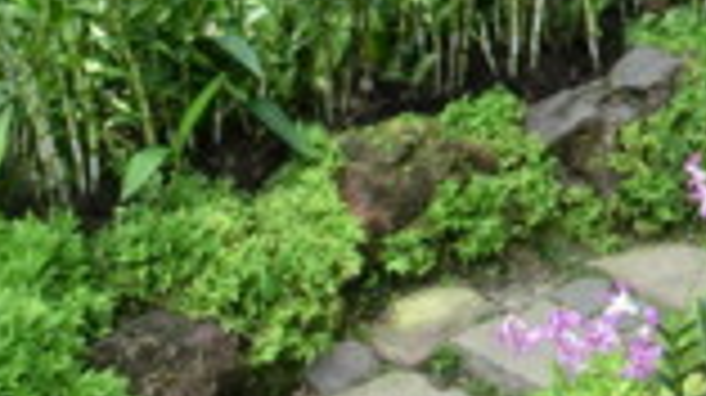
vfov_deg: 15.4
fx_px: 1403
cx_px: 904
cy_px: -104
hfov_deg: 24.8
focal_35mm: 75
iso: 100
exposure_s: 1/250
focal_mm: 4.24
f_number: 3
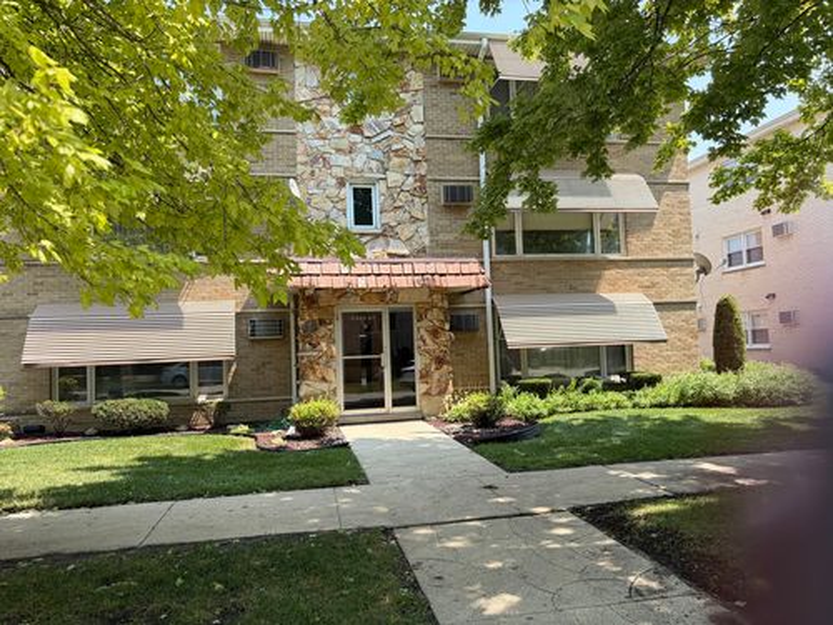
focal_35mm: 26
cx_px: 416
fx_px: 626
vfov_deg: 53.1
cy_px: 312
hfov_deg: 67.3
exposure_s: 1/987
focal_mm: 5.96
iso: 50
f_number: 1.6
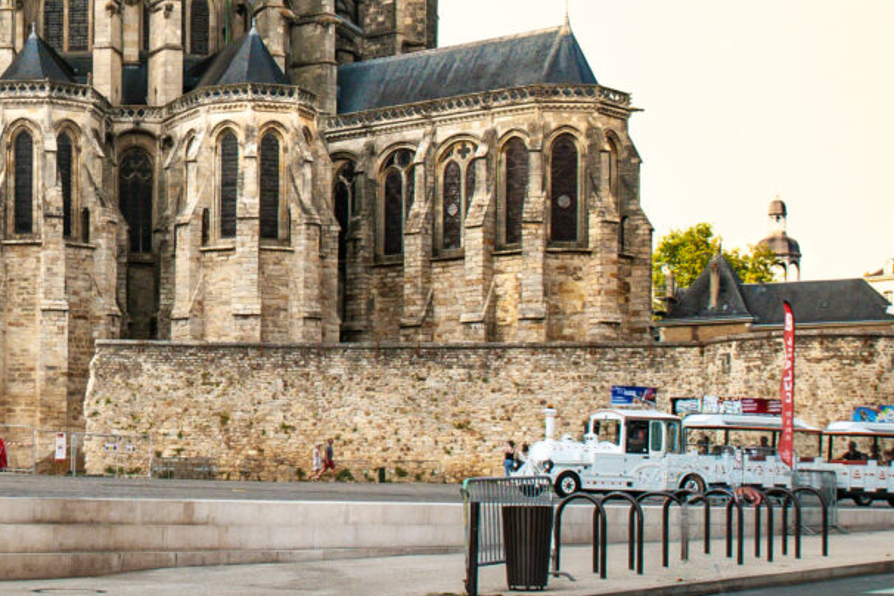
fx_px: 2160
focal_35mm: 87
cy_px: 5
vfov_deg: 15.4
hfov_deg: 22.3
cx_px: -34
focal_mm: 22
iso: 200
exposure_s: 1/800
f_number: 6.3
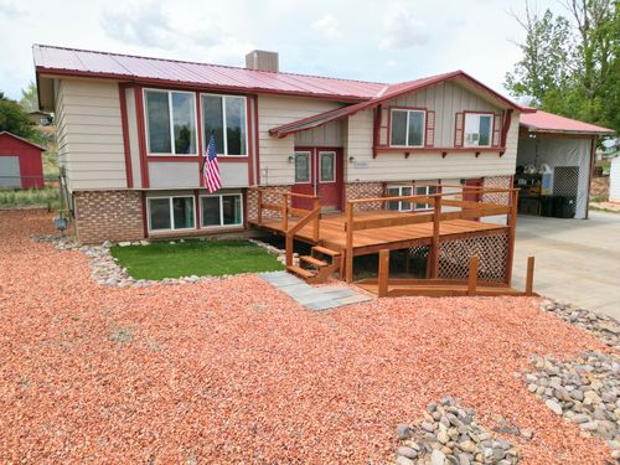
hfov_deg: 71.6
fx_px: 430
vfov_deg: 56.8
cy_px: 232
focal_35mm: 24
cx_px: 310
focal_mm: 6.72
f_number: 1.7
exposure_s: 1/4000
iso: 200
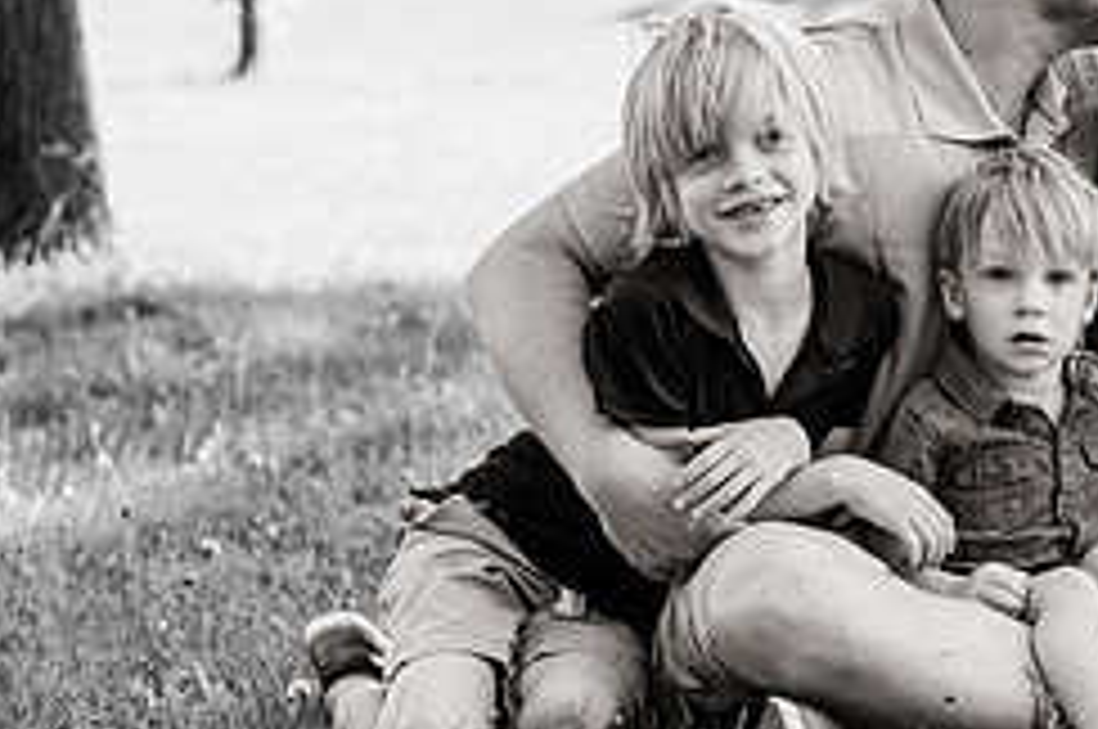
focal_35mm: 138
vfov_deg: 9.9
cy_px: 198
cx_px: 1022
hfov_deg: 14.7
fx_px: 4203
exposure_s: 1/500
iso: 160
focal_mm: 58
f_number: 2.8
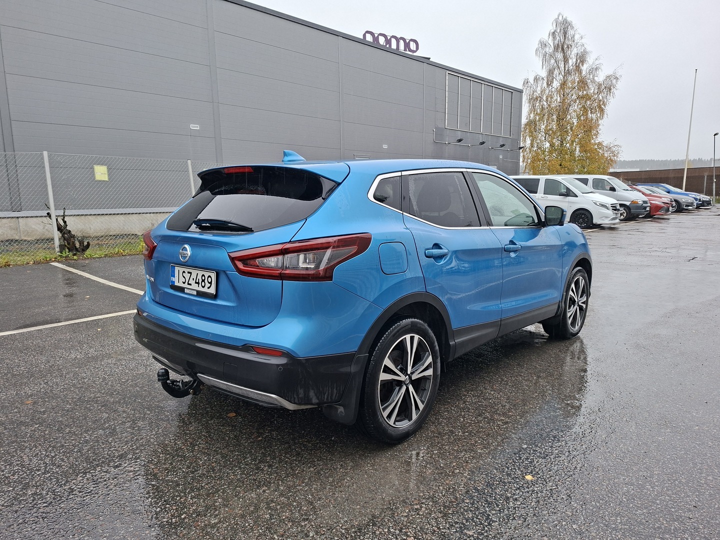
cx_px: 360
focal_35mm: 23
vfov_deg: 58.9
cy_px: 270
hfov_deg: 73.9
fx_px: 478
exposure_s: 1/100
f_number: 1.8
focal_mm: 5.54
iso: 64
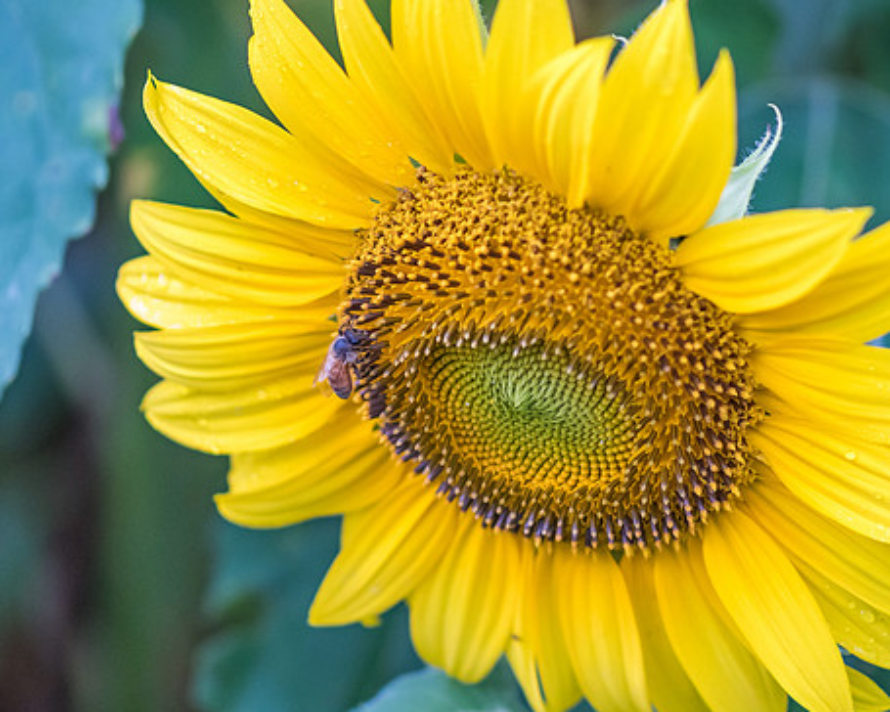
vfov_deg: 6.4
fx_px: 6348
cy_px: 343
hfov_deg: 8.0
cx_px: 666
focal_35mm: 241
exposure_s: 1/400
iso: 800
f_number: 3.5
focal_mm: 105
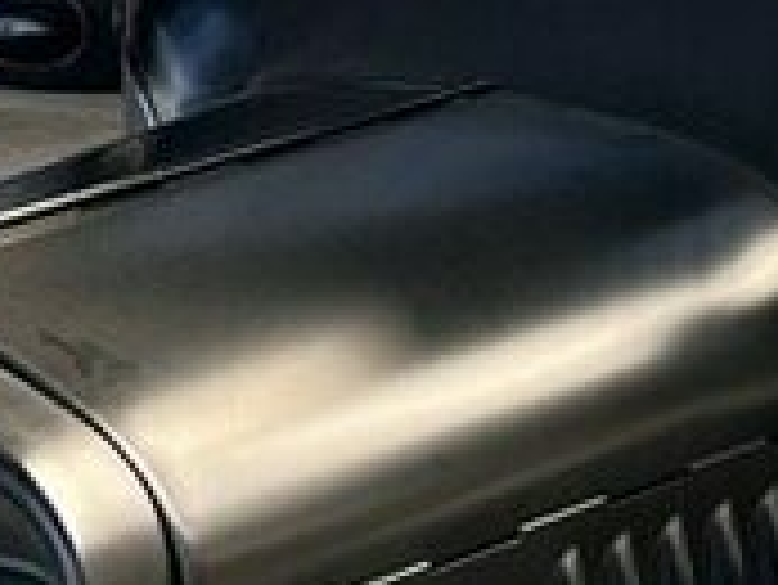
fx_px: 4048
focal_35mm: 180
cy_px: 225
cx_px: 693
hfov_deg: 10.9
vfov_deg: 8.3
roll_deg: -1.0
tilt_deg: -11.5
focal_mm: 5.7
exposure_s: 1/252
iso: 50
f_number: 1.5
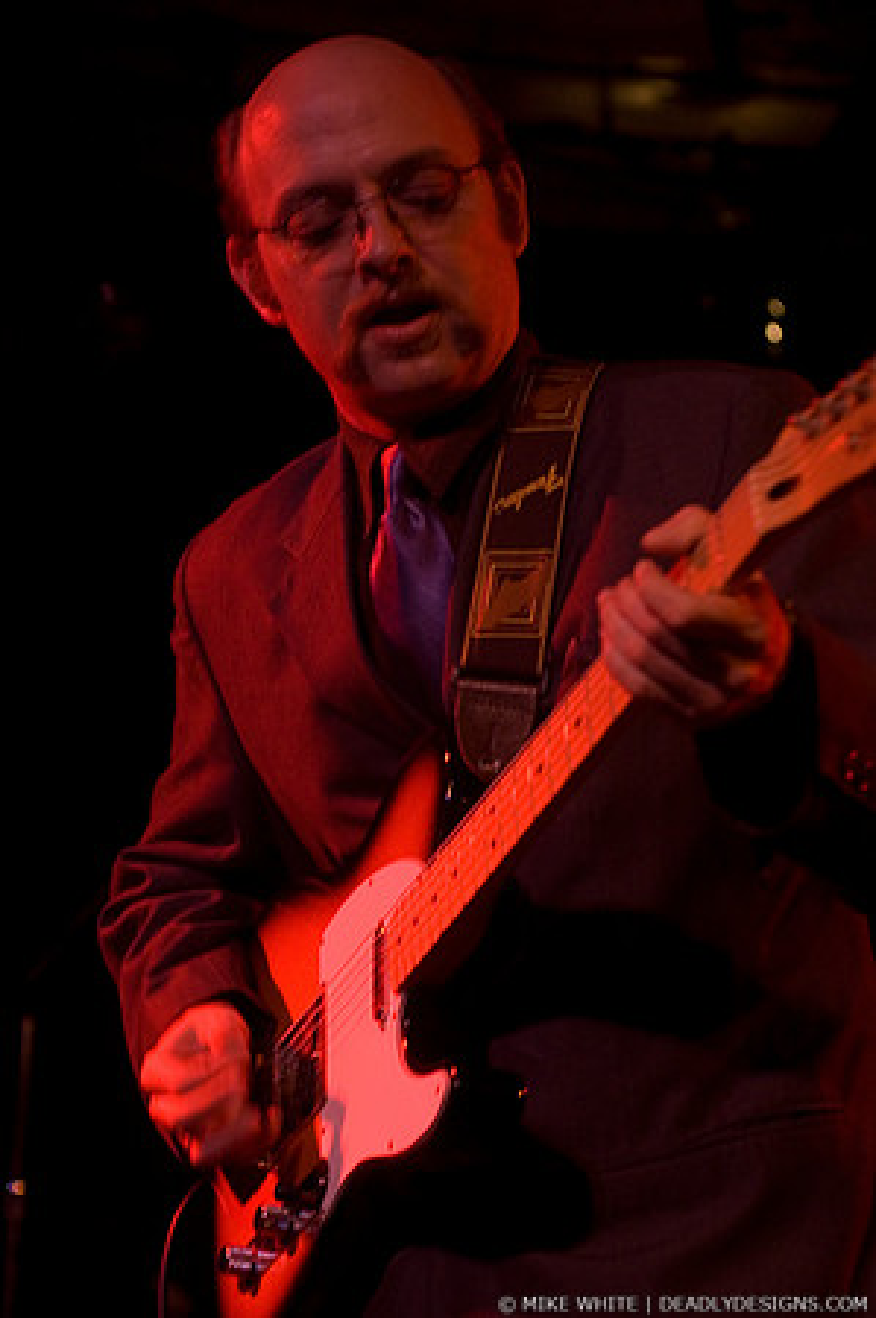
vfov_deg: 23.4
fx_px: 3183
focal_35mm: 87
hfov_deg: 15.7
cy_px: 659
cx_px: 438
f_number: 3.2
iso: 800
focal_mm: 58
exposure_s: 1/50
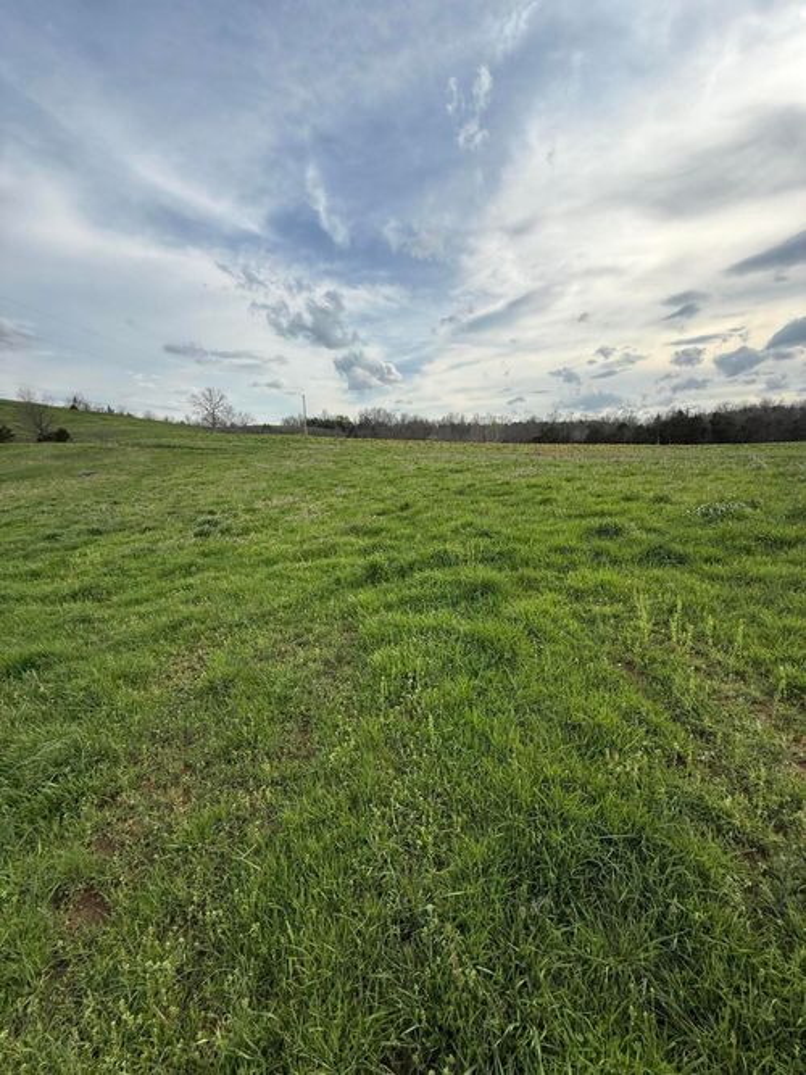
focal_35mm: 14
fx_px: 435
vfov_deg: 102.1
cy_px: 538
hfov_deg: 85.7
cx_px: 403
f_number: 2.2
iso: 50
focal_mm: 2.22
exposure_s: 1/1572
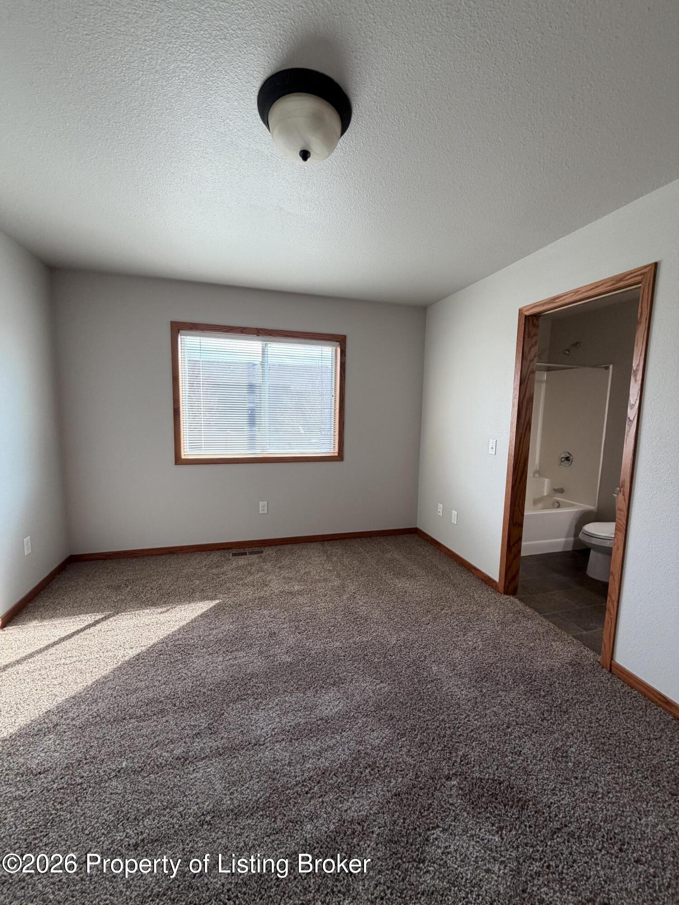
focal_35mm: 14
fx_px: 366
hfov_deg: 85.7
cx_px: 340
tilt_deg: -6.2
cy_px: 452
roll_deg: -0.7
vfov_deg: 102.1
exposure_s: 1/121
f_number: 2.2
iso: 125
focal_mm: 2.22
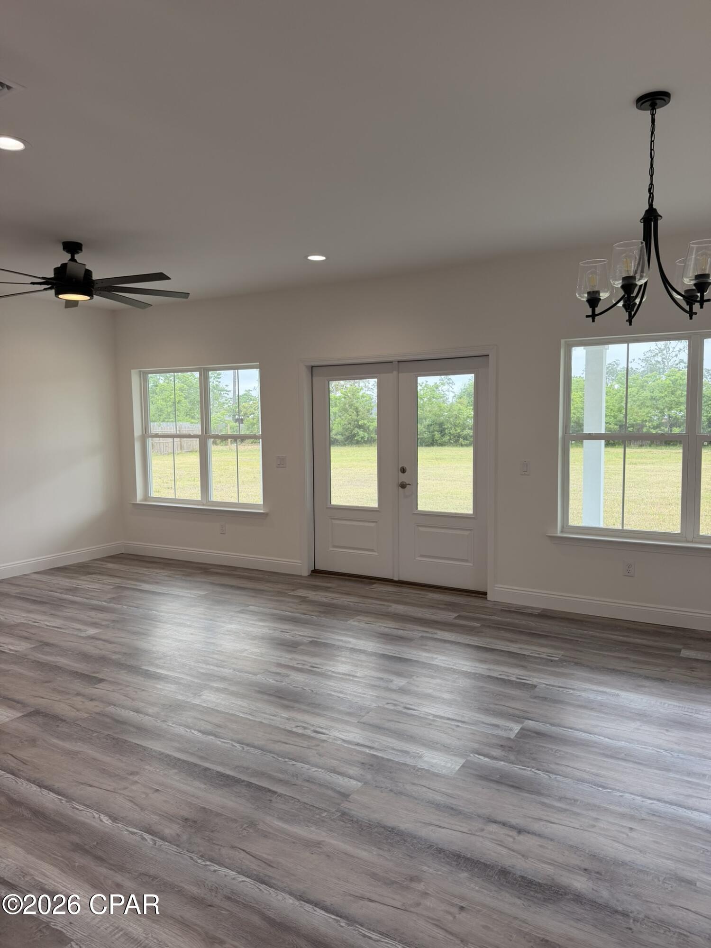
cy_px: 474
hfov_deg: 56.8
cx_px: 356
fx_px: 657
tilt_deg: -4.8
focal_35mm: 24
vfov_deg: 71.6
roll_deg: +0.9
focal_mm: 6.76
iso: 80
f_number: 1.78
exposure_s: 1/243
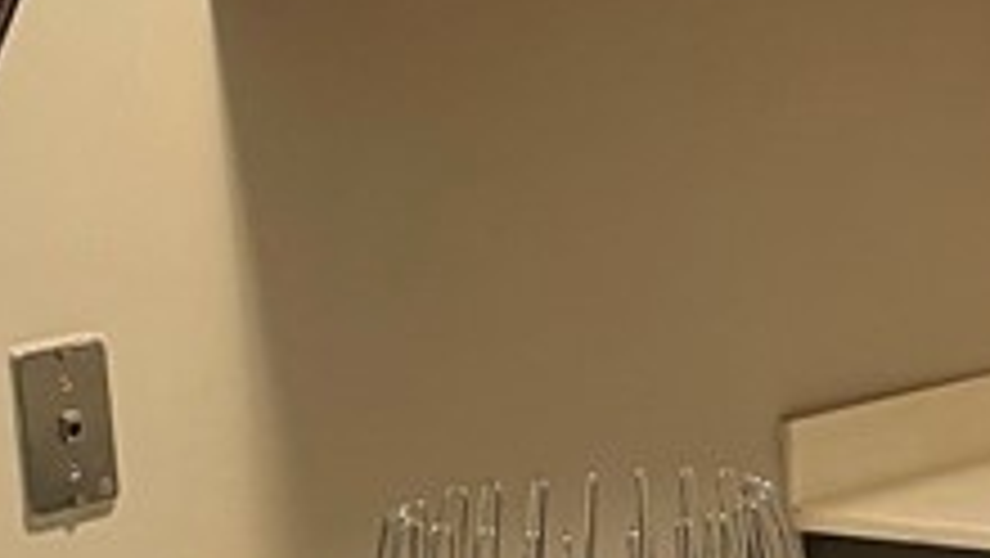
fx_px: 3467
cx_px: 693
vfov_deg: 9.2
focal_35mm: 132
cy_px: 189
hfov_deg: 16.2
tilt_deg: -3.7
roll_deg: +4.3
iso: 320
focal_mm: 4.2
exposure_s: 1/60
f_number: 1.6
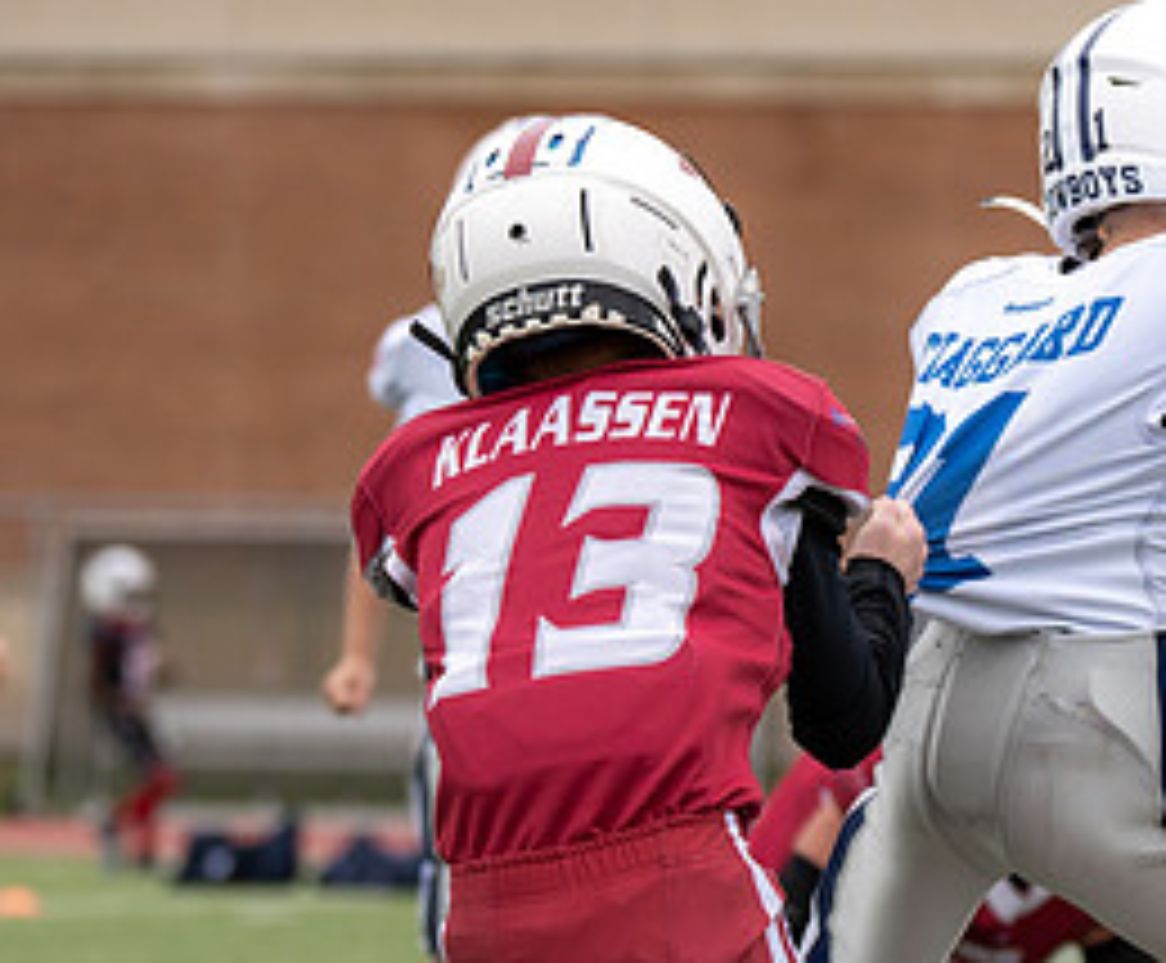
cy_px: 674
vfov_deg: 5.8
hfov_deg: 7.1
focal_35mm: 270
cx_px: 903
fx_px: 9438
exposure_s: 1/1250
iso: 200
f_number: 2.8
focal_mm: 91
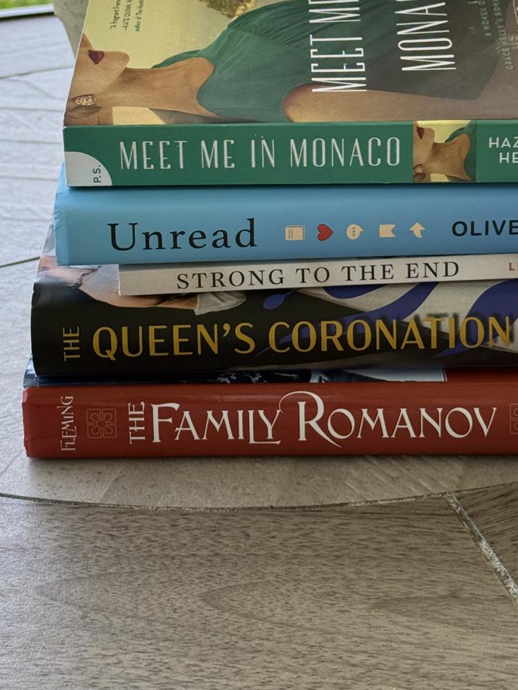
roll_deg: +0.9
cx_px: 281
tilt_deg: -17.9
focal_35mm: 84
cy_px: 143
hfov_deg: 17.6
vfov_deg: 23.0
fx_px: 1675
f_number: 1.78
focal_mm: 6.76
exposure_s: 1/484
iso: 100
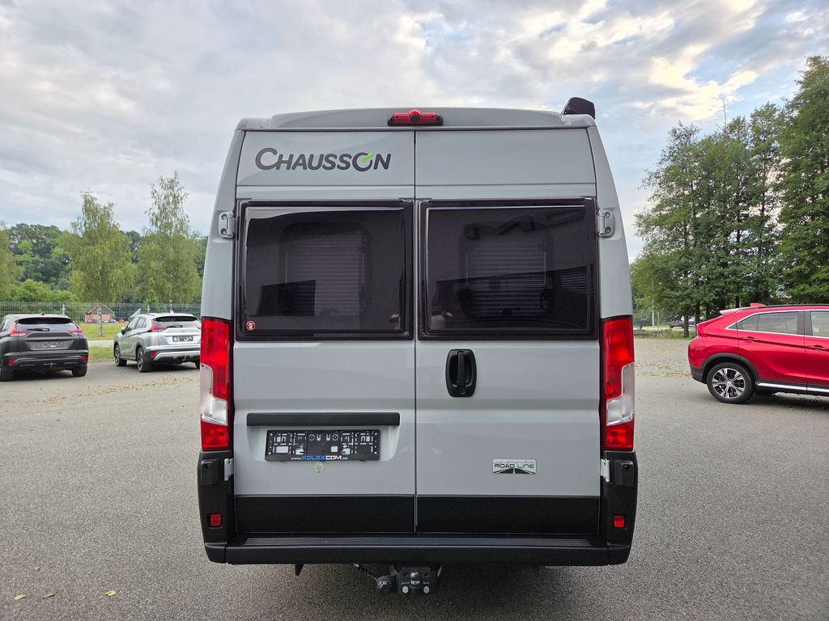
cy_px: 310
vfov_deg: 58.9
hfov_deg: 73.9
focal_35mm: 23
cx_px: 414
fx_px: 551
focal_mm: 5.4
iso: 50
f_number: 1.8
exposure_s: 1/180
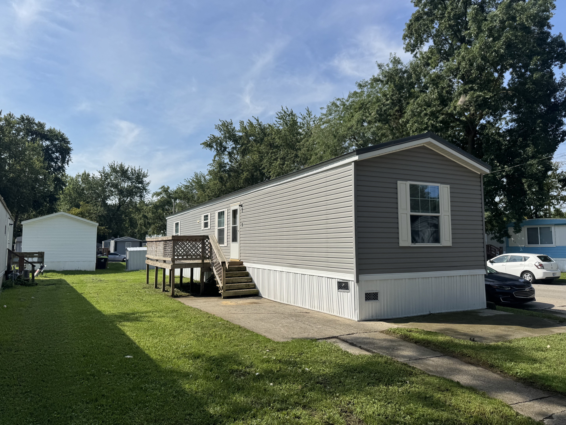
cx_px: 283
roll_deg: +0.3
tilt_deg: +4.3
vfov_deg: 56.8
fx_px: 392
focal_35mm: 24
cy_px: 212
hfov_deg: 71.6
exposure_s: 1/6410
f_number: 1.78
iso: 80
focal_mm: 6.76
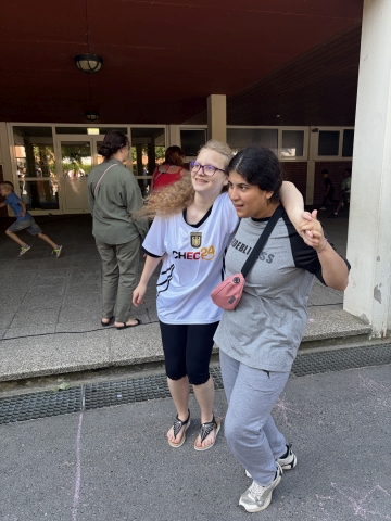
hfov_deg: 53.1
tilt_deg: -10.6
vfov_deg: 67.3
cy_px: 260
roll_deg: +0.7
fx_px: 392
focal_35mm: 26
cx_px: 196
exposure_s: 1/255
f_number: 1.6
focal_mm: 5.96
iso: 40
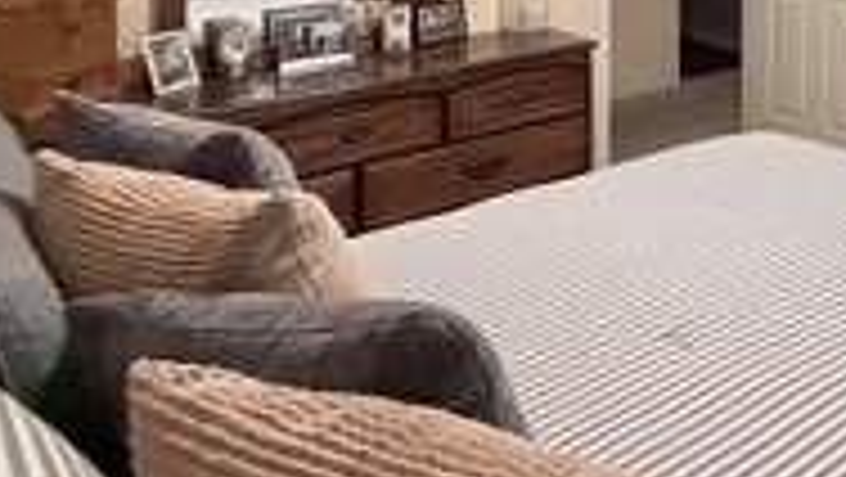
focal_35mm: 39
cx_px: 837
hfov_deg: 44.3
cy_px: -135
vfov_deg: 26.2
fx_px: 875
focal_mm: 2.22
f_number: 2.2
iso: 800
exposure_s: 1/60
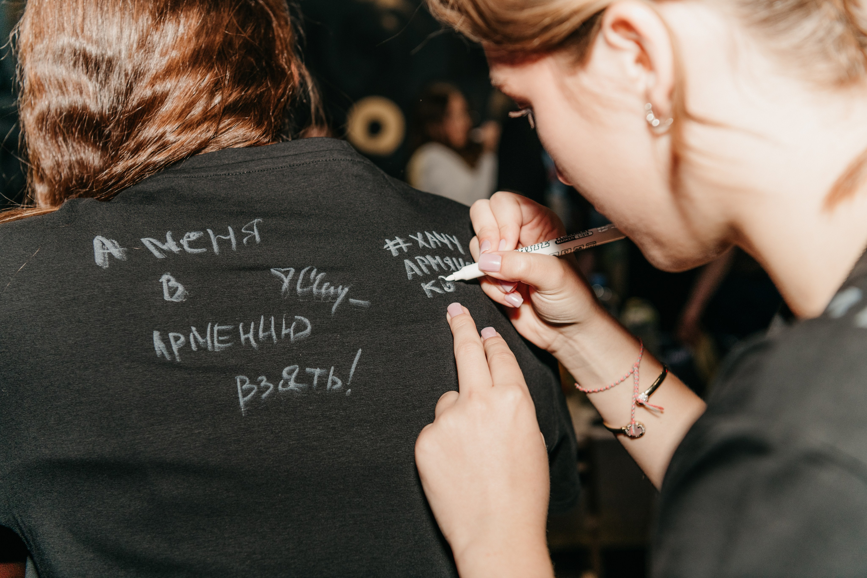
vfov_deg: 27.0
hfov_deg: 39.6
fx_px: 1204
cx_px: 434
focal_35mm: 50
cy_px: 289
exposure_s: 1/160
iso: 320
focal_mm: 50
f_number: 4
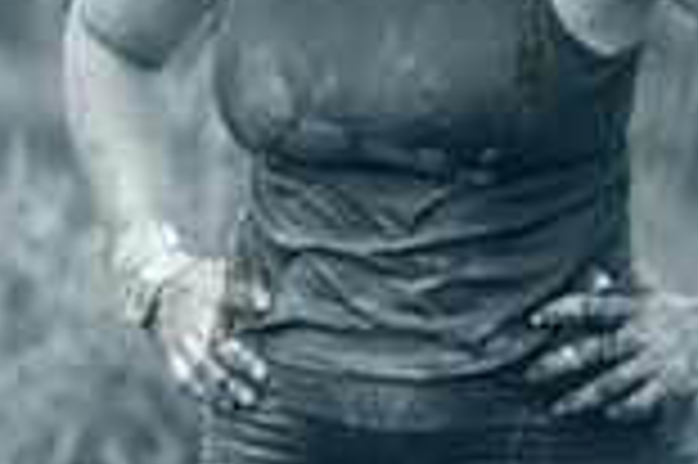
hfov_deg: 4.4
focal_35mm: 469
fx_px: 9084
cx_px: 1108
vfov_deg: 2.9
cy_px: 264
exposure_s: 1/4000
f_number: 3.2
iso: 1000
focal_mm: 125
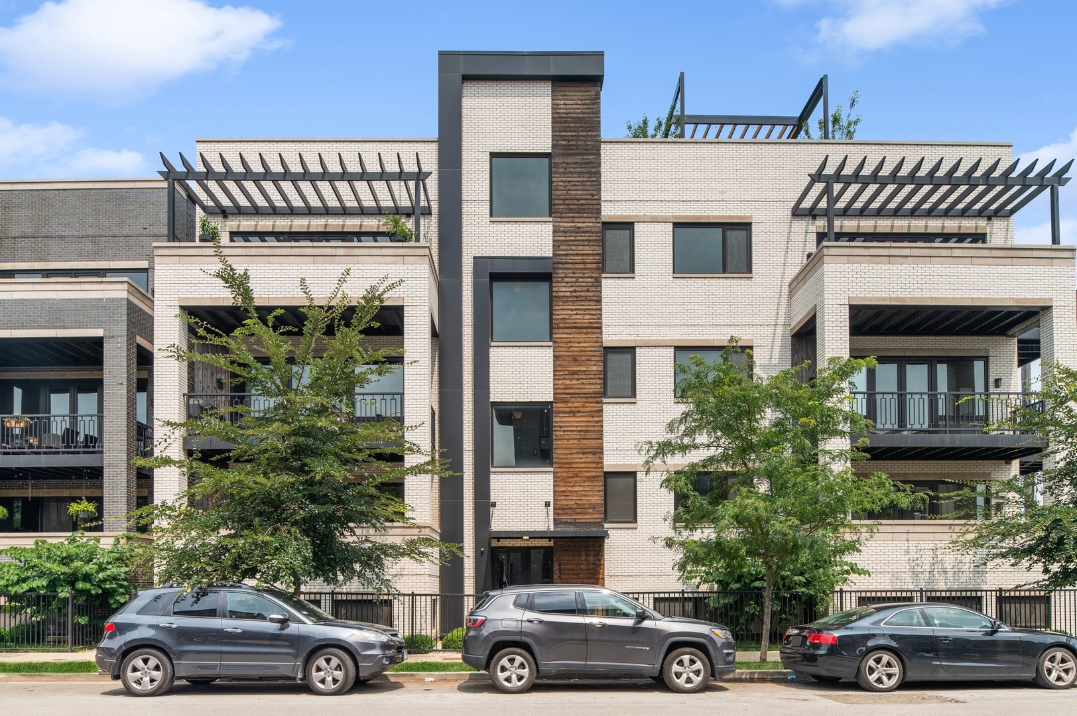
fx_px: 568
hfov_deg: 87.0
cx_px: 538
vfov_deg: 64.5
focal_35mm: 19
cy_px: 358
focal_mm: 19
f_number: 8
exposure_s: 1/160
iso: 400
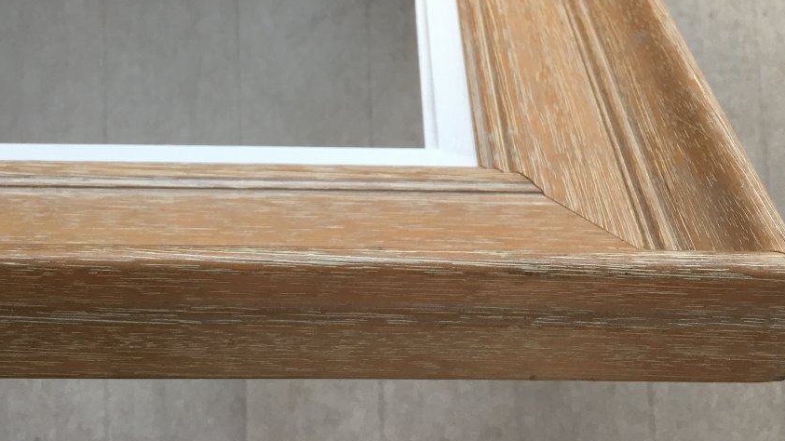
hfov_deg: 45.5
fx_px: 937
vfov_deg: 25.6
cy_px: 40
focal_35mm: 45
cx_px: 412
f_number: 2.2
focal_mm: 4.15
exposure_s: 1/33
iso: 25
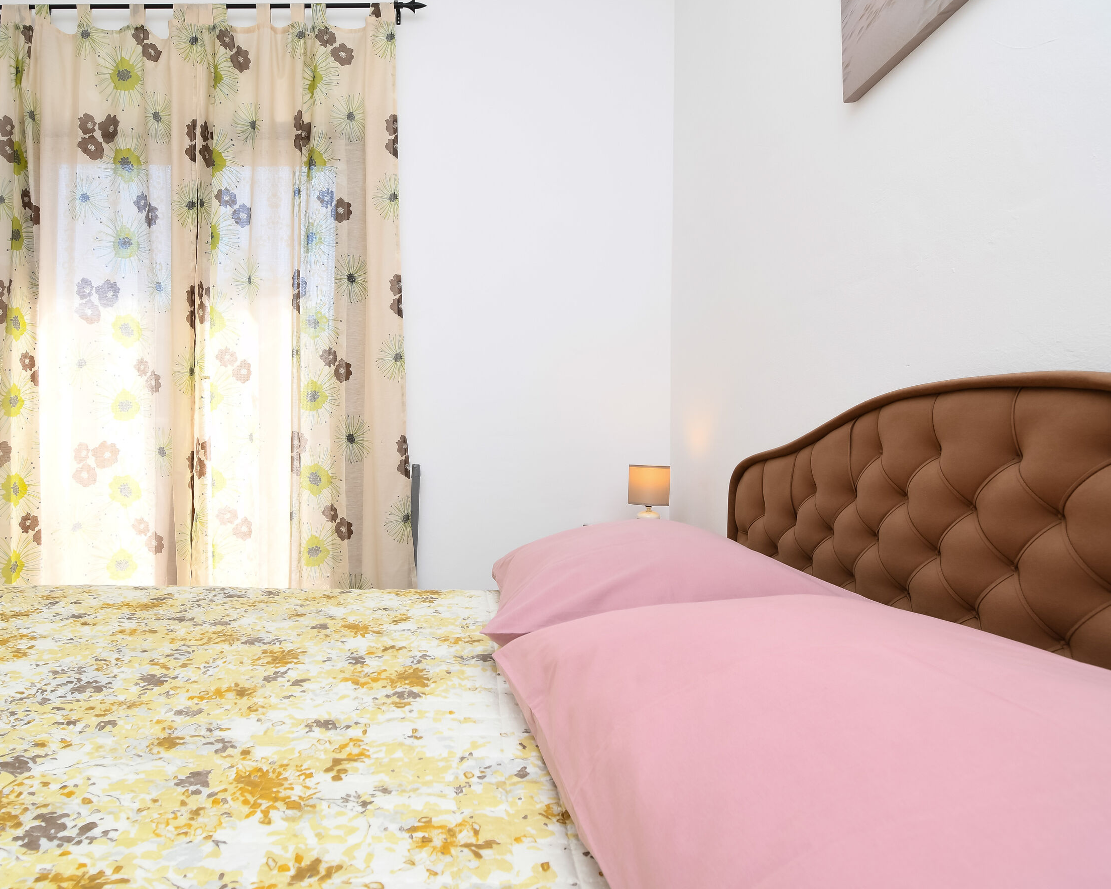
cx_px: 453
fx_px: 625
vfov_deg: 70.8
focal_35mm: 19
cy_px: 426
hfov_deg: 82.4
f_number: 8
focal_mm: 11
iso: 200
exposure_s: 1/100
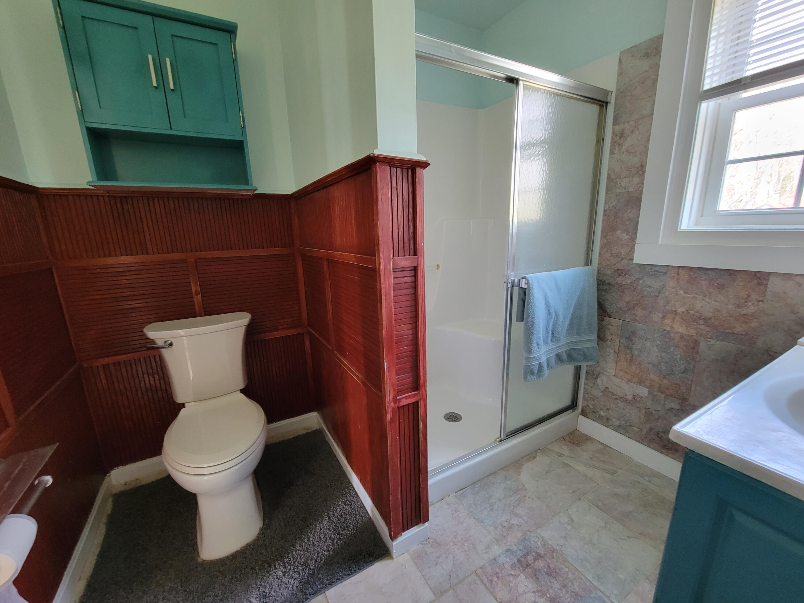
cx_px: 402
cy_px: 302
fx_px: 302
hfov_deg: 106.2
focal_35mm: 13
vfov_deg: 89.9
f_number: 2.2
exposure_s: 1/30
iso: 320
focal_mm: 2.2
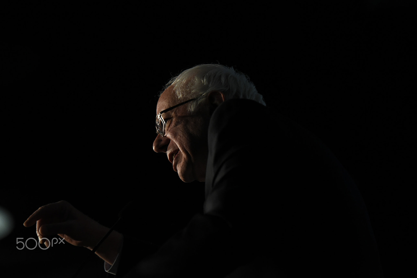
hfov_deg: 11.4
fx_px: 2084
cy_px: 139
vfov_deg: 7.6
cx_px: 208
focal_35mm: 180
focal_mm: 180
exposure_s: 1/1250
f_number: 3.5
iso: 4000
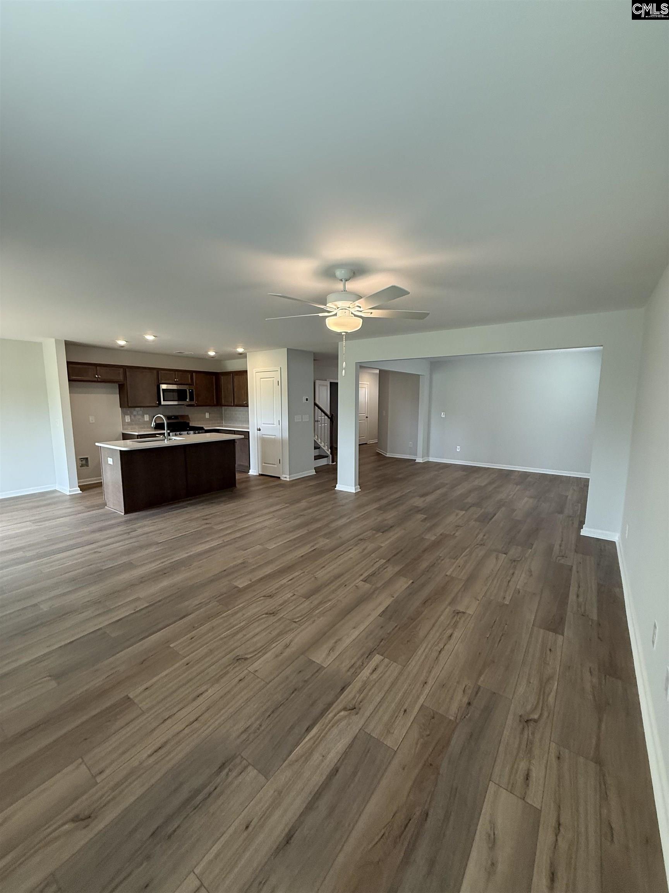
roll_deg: -0.2
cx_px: 334
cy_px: 446
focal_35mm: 14
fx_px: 361
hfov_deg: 85.7
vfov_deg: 102.1
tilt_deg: -6.6
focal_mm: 2.22
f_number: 2.2
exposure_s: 1/120
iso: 160
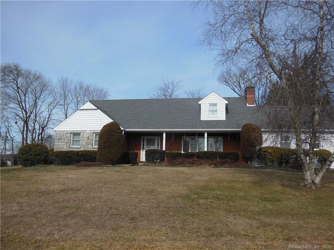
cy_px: 125
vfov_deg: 48.2
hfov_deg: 61.7
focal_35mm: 29
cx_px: 167
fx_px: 280
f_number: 3.7
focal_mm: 5.2
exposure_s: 1/1250
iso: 125
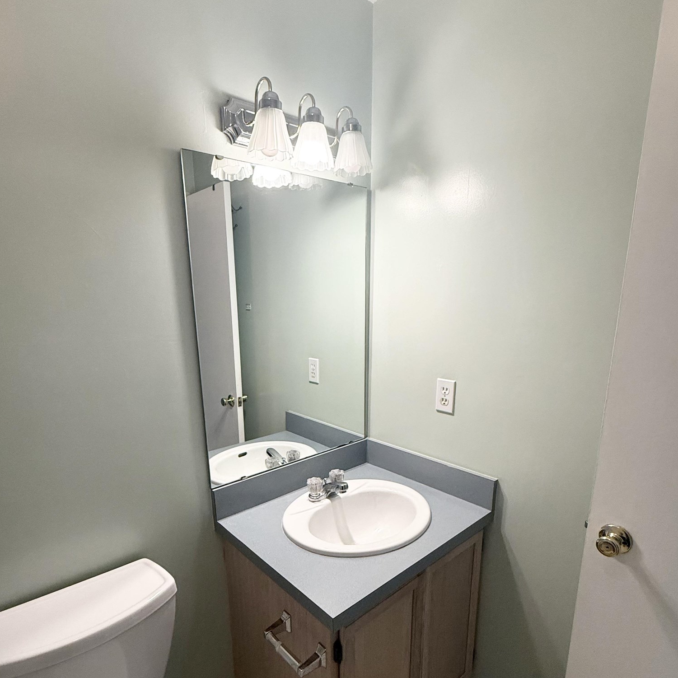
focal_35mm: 19
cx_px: 319
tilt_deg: -13.5
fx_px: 421
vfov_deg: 77.0
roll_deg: +0.5
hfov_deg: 77.6
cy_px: 401
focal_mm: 2.22
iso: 250
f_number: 2.2
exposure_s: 1/120
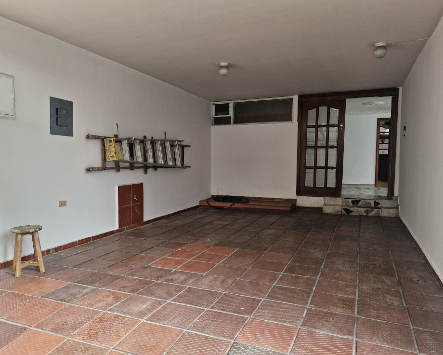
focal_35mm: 25
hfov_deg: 68.1
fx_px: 328
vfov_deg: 56.8
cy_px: 184
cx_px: 212
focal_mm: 5.54
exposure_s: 1/120
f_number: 1.8
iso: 160
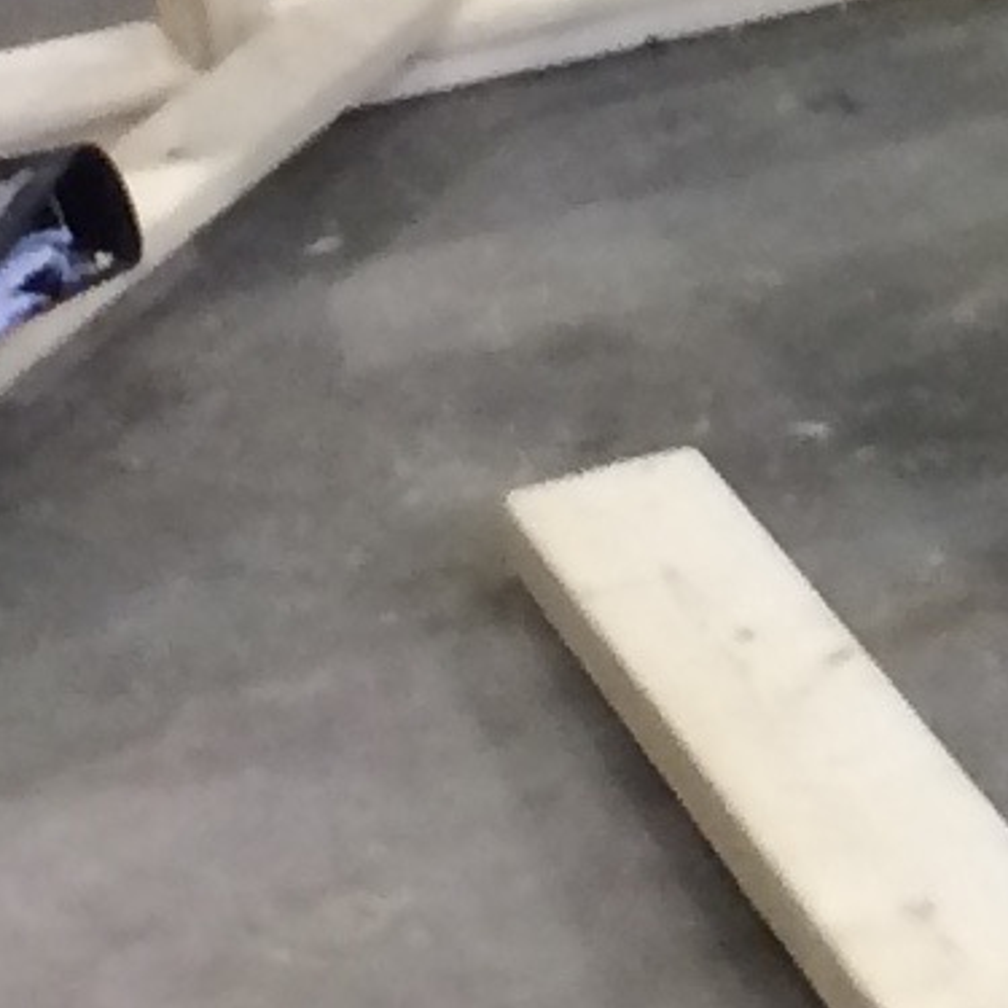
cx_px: 1656
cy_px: -685
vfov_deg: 7.6
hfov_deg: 7.7
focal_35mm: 223
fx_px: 7347
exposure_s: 1/30
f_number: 2.2
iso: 100
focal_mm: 4.15
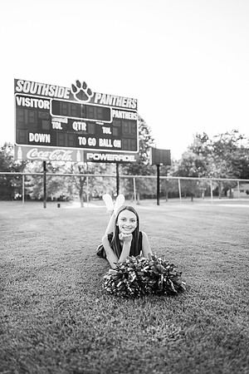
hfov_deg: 53.1
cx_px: 124
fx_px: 249
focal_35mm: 24
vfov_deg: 73.7
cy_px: 187
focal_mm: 24
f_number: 2
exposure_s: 1/500
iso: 125
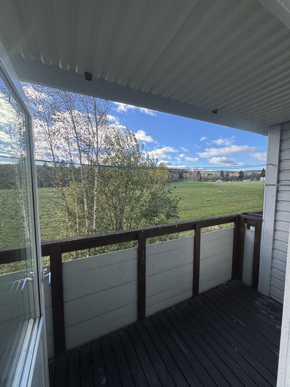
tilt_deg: -2.9
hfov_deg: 85.7
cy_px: 194
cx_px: 145
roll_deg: +0.7
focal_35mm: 14
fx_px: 156
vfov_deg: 102.1
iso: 50
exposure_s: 1/687
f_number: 2.2
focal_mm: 2.22
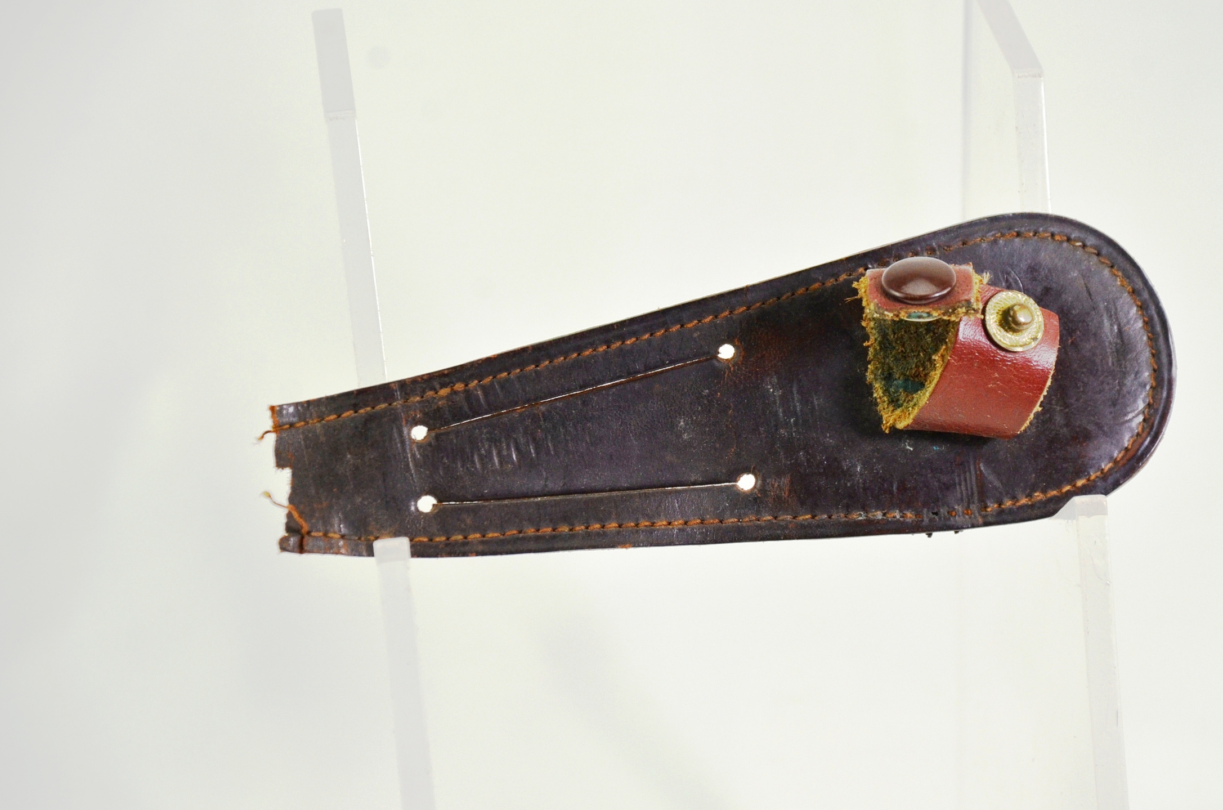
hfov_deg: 11.5
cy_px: 402
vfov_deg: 7.7
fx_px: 6053
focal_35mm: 179
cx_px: 687
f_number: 5.6
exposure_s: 1/250
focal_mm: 105
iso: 640
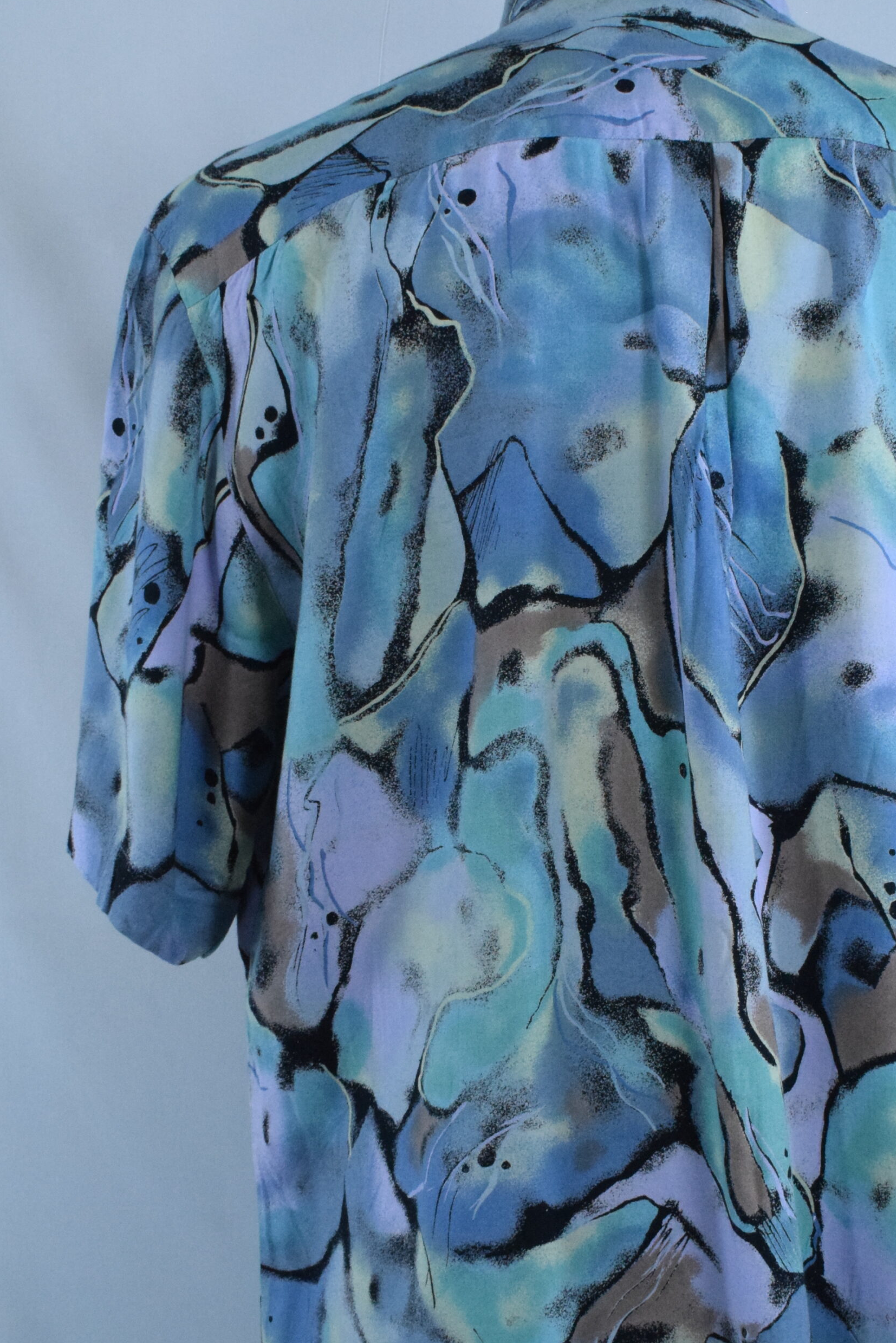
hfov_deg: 21.5
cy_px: 730
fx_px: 2351
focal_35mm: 63
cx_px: 626
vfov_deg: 31.9
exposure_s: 1/250
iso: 3200
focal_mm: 26
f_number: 13
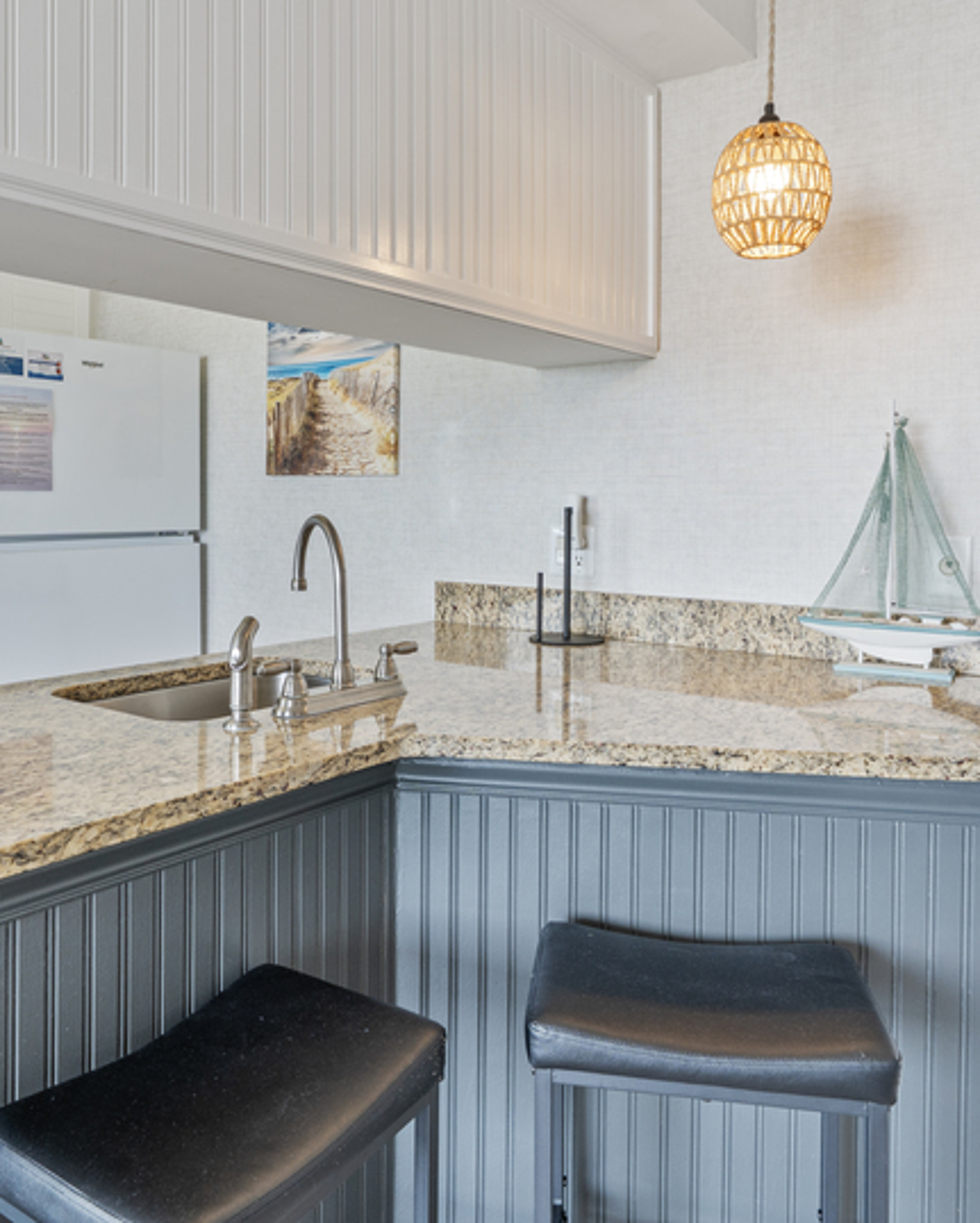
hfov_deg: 56.7
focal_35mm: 25
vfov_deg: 67.8
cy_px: 529
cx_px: 434
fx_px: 906
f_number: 8
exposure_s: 1/25
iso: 320
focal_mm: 14
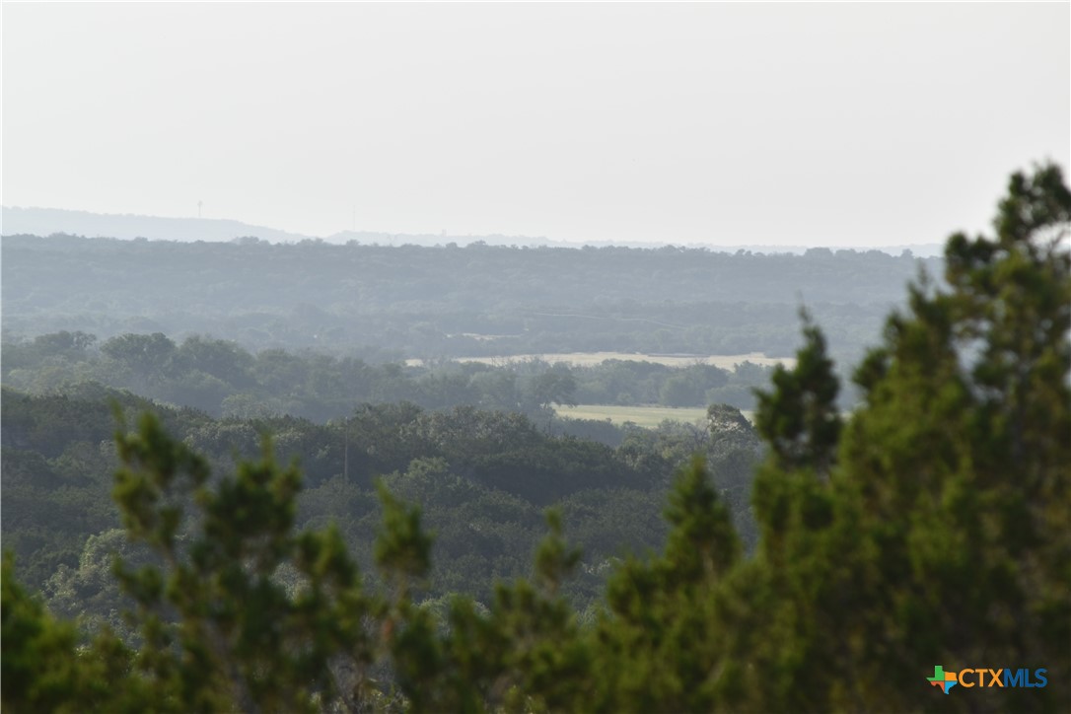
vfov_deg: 4.6
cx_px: 536
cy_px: 357
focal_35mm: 300
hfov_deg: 6.9
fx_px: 8924
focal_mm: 200
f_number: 10
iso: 100
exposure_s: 1/200
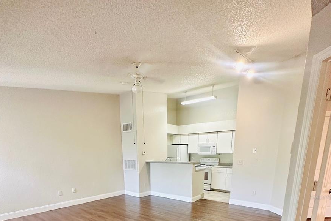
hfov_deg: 84.0
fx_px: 184
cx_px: 167
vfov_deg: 54.3
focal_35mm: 20
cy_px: 197
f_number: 2.2
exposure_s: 1/60
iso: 200
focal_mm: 2.22
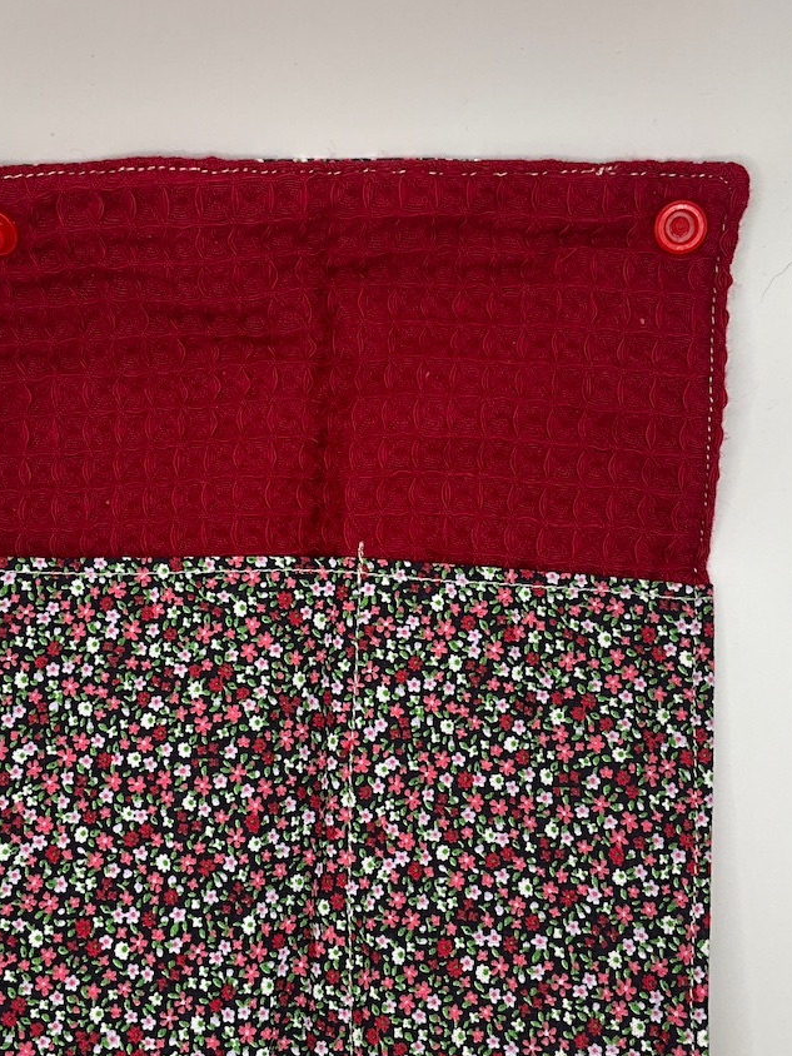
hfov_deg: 32.9
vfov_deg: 42.9
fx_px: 1342
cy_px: 568
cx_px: 388
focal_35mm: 44
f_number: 1.8
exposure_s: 1/146
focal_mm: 3
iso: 20
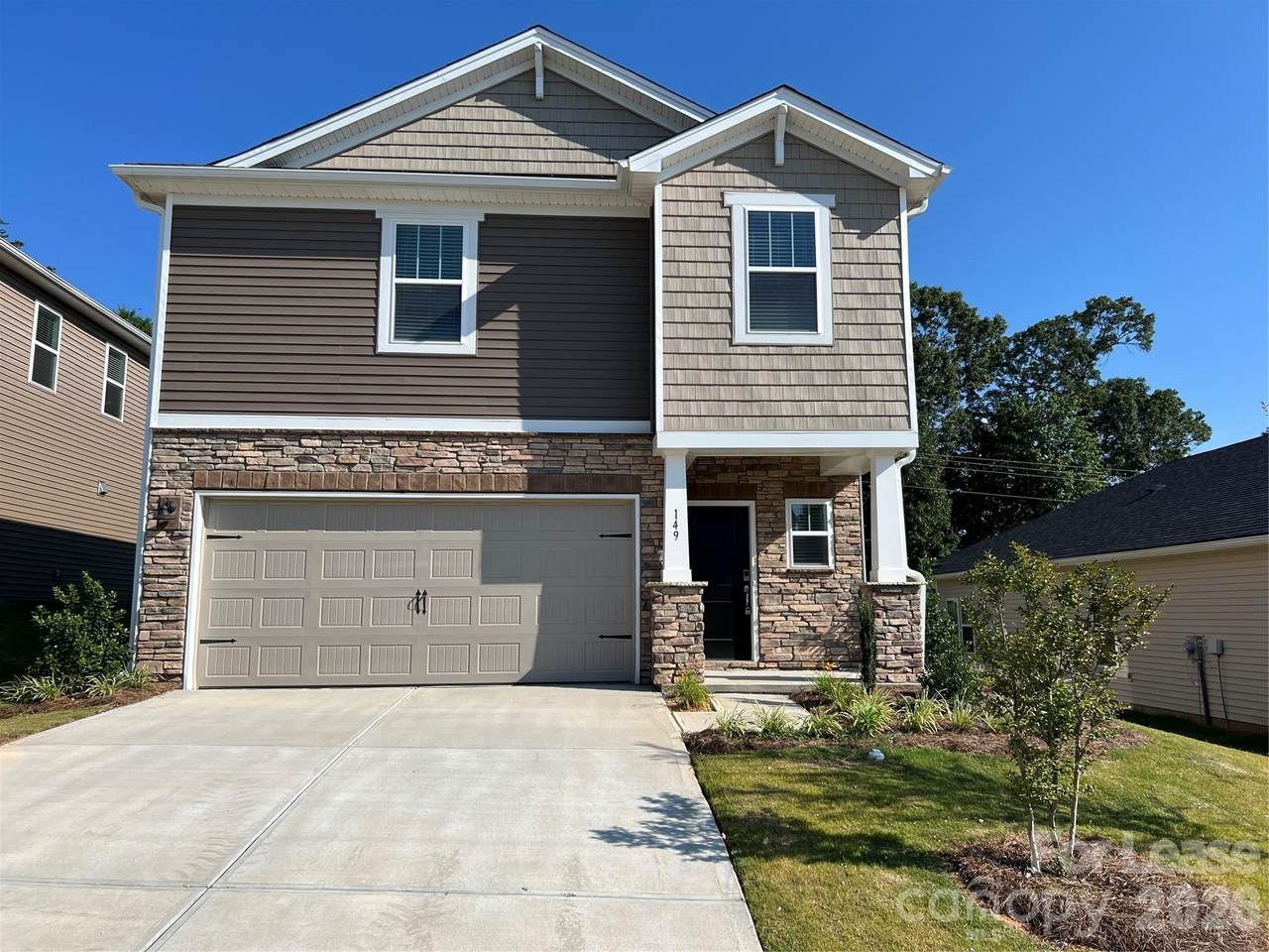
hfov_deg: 67.3
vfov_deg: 53.1
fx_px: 953
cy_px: 476
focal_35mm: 26
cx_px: 634
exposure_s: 1/4831
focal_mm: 5.7
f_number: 1.5
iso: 50
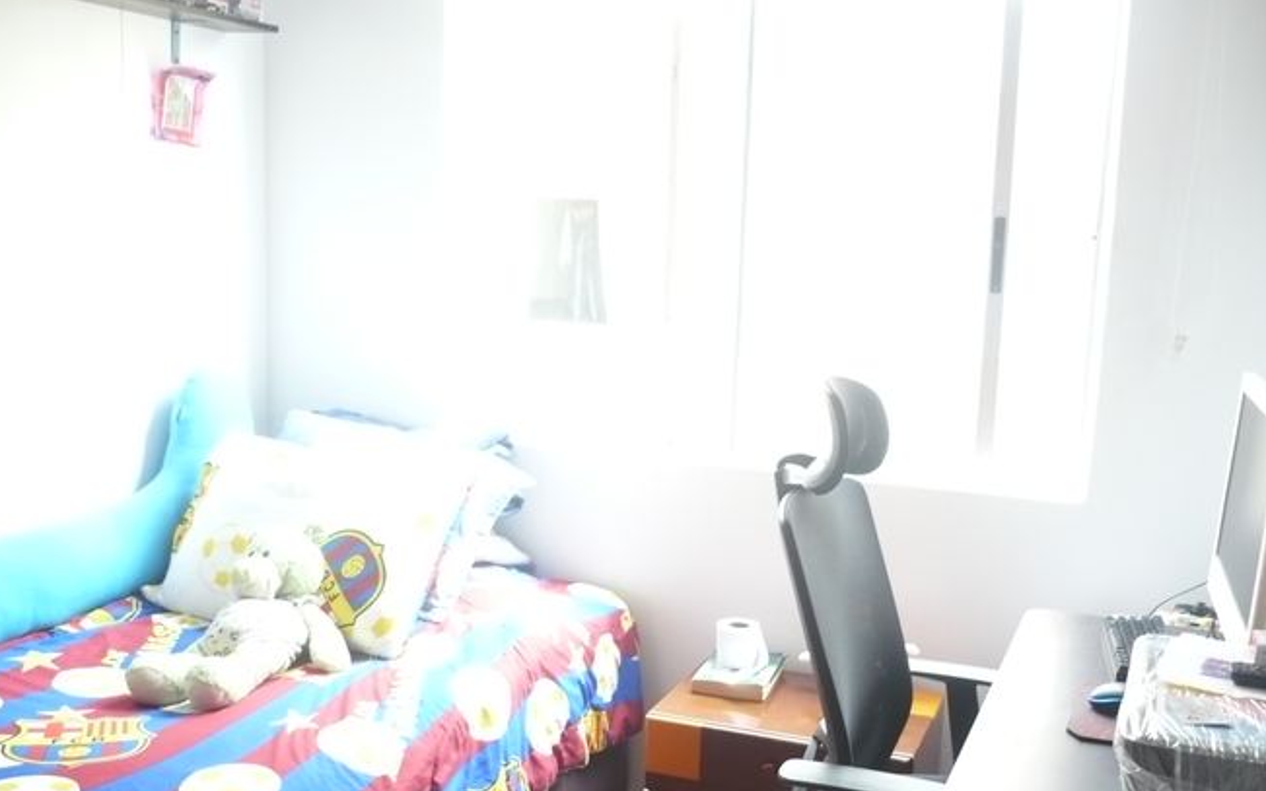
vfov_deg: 33.5
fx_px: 1311
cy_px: 470
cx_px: 625
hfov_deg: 51.5
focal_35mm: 38
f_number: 2.8
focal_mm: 5.8
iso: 250
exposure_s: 1/30
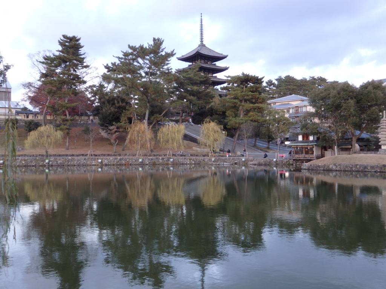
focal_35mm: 37
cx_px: 193
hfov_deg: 50.1
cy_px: 144
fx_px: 413
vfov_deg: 38.7
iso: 250
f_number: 3.6
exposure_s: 1/40
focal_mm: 6.6
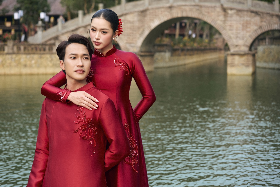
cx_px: 140
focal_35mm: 55
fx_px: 428
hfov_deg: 36.2
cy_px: 94
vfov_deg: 24.6
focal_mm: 55
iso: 200
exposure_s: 1/400
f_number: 3.2
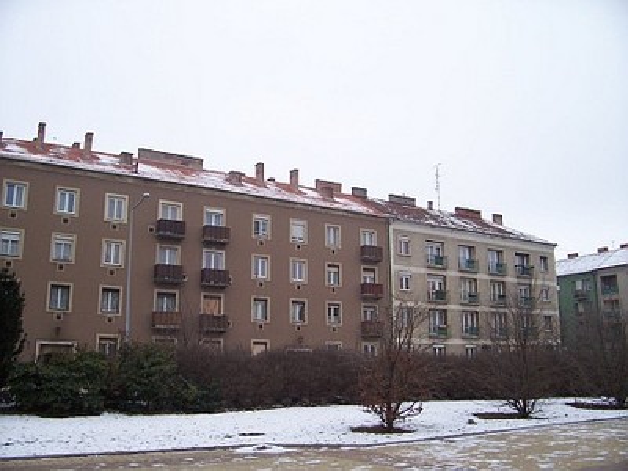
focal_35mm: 34
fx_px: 617
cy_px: 236
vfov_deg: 41.8
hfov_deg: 54.0
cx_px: 314
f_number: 2.7
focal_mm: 5.6
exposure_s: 1/125
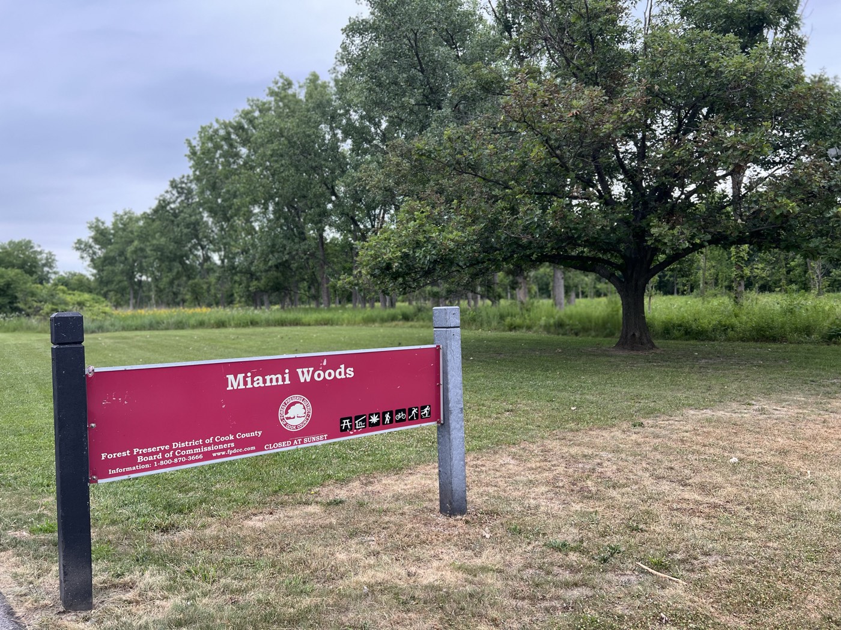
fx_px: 632
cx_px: 420
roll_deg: +1.5
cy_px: 315
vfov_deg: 53.1
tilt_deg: -2.5
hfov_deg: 67.3
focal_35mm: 26
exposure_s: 1/379
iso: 50
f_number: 1.5
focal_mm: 5.7
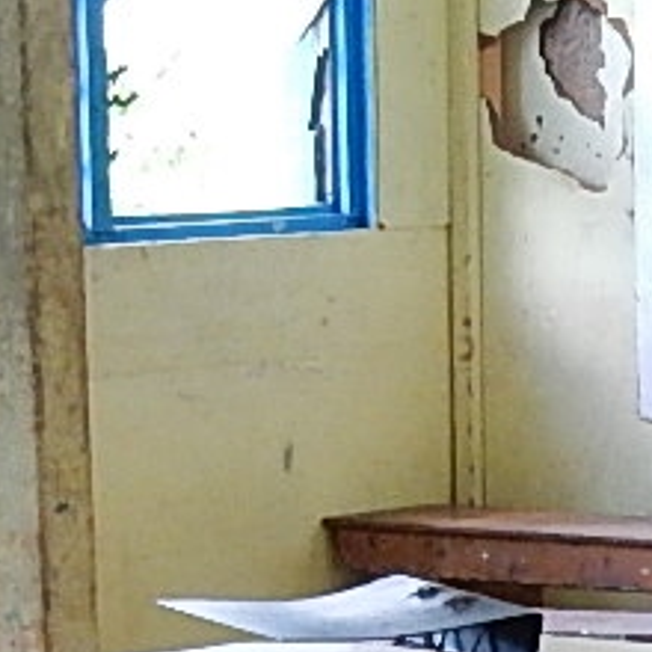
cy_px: 966
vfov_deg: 6.3
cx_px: 1508
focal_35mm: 276
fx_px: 5881
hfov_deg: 6.1
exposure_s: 1/30
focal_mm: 7.6
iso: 220
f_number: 4.2
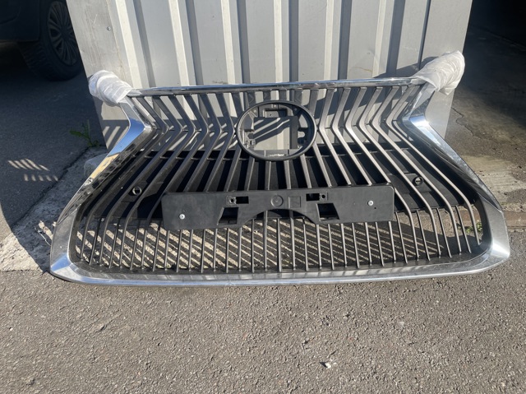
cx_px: 263
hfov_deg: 69.4
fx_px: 380
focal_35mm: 25
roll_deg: +2.7
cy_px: 197
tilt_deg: -30.9
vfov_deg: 54.8
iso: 32
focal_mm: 5.1
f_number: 1.6
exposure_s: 1/1689
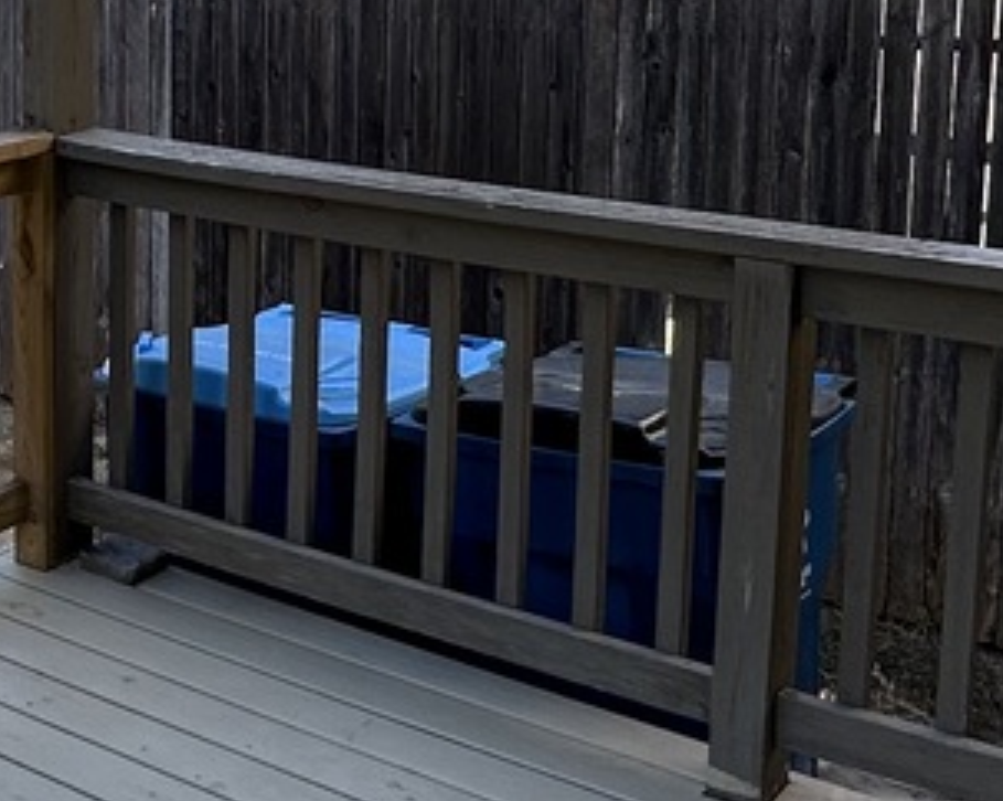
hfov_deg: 27.0
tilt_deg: -6.9
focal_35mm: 65
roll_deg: -0.3
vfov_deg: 22.8
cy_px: 53
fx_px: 1928
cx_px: -73
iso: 40
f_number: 2.2
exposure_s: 1/487
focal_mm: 2.22
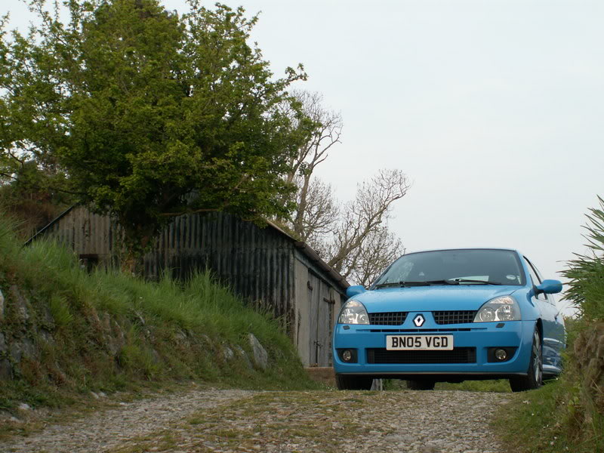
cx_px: 302
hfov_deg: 30.3
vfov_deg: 22.9
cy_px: 226
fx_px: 1117
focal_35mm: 64
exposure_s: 1/60
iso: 50
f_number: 4
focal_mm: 10.76
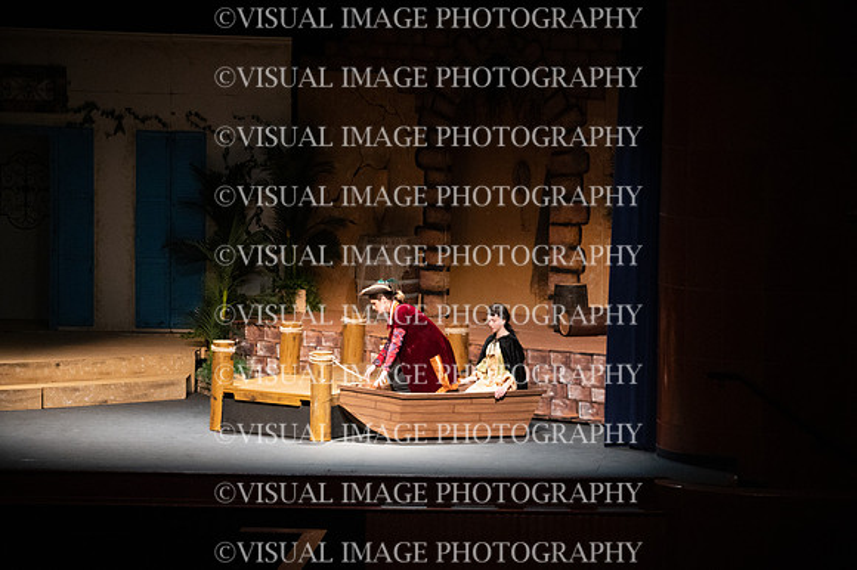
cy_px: 285
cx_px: 428
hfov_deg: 12.5
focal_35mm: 165
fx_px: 3926
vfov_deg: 8.3
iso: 10000
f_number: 6.3
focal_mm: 165
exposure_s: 1/160
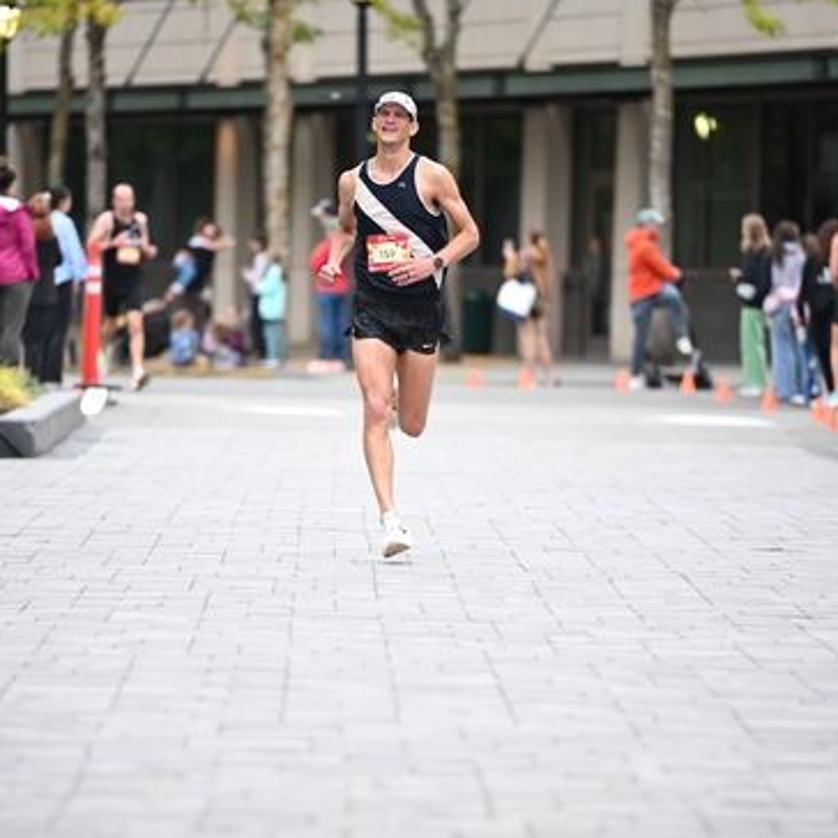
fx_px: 7039
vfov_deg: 6.8
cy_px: 440
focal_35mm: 257
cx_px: 420
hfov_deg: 6.8
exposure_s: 1/800
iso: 1600
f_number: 2.8
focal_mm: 200
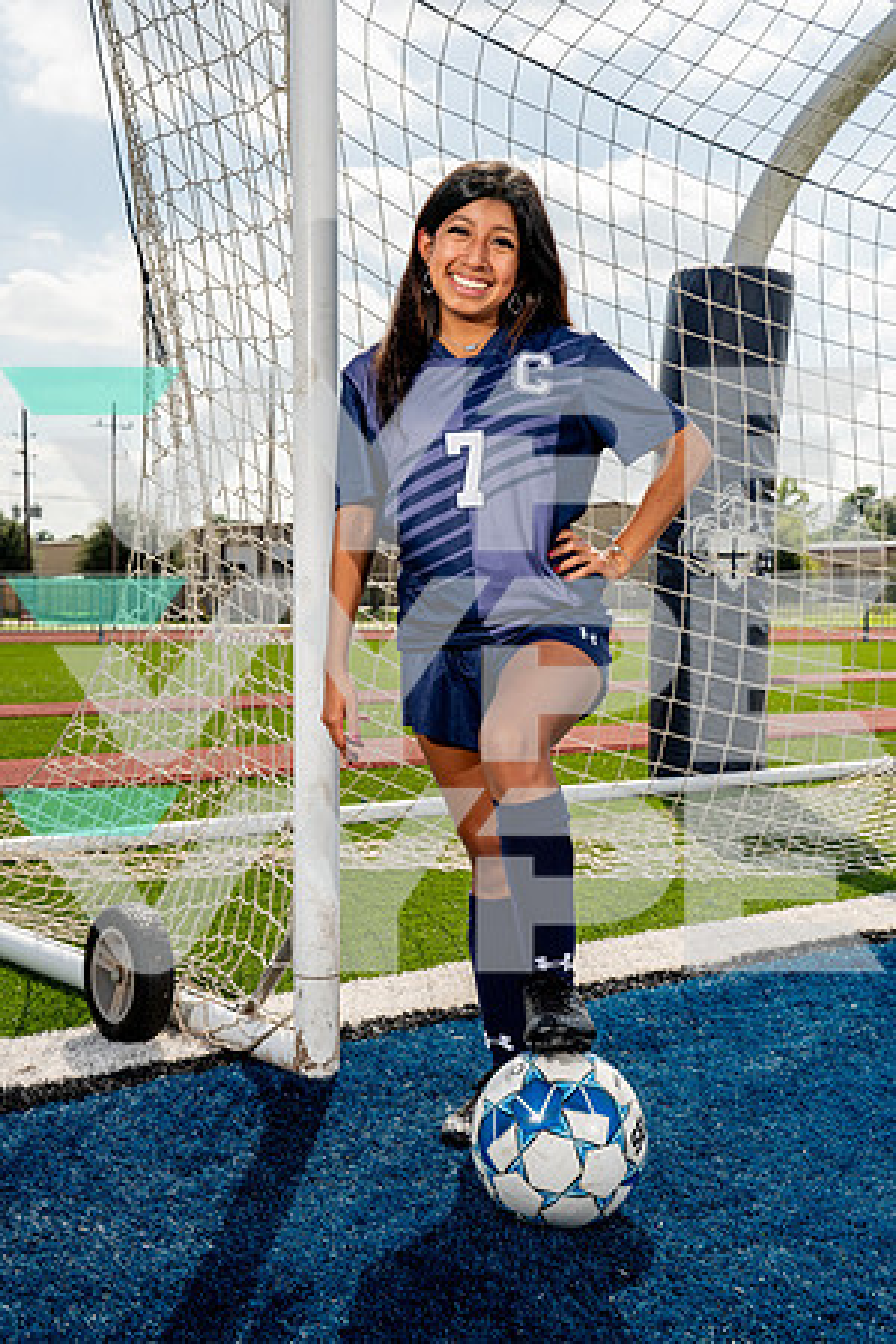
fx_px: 1755
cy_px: 672
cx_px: 448
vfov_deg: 41.9
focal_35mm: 47
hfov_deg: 28.6
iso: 100
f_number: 8
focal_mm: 47
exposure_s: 1/250
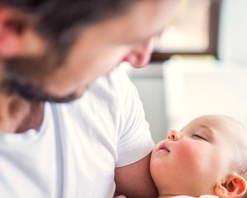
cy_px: 117
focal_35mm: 56
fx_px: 409
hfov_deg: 33.6
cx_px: 137
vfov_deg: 27.1
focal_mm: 35
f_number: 1.6
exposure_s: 1/800
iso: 1600
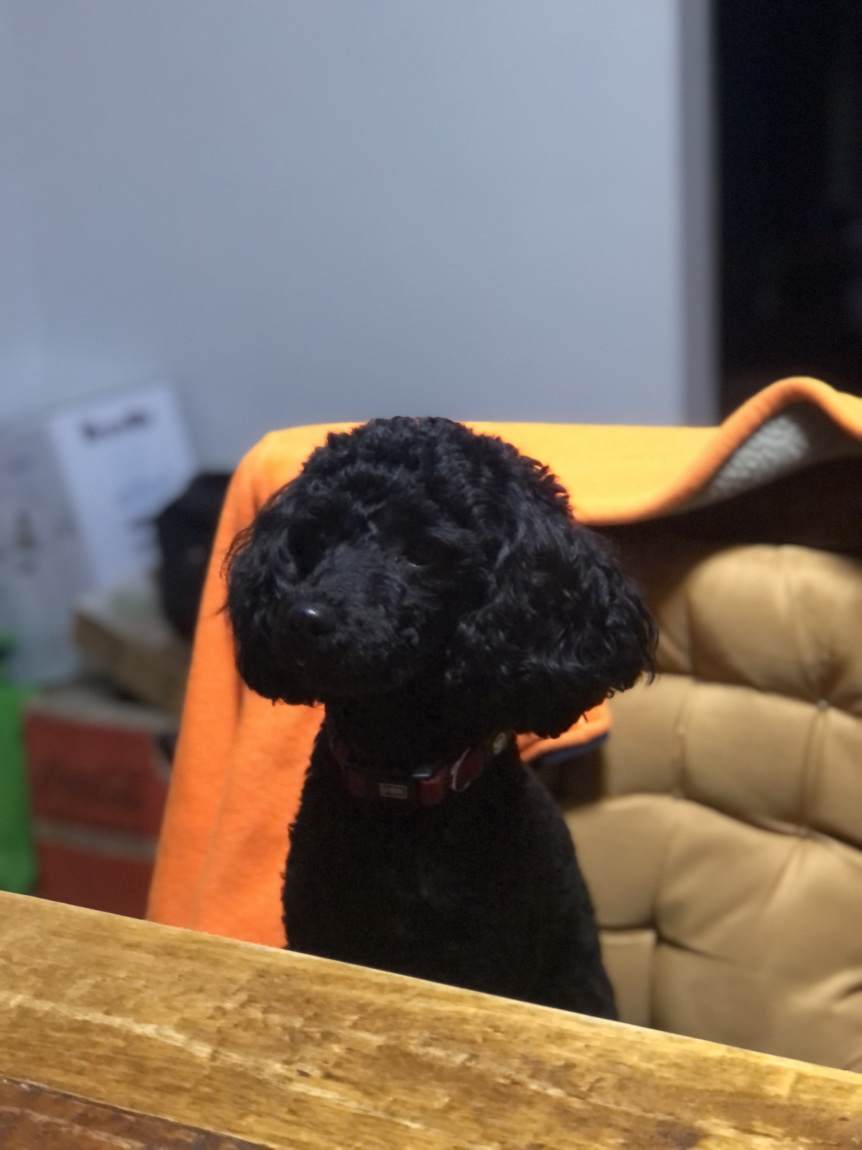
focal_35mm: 57
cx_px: 431
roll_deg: +3.2
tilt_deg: -15.2
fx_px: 1893
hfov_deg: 25.7
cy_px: 575
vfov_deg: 33.8
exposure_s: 1/33
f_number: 2.8
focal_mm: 6.6
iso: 1250
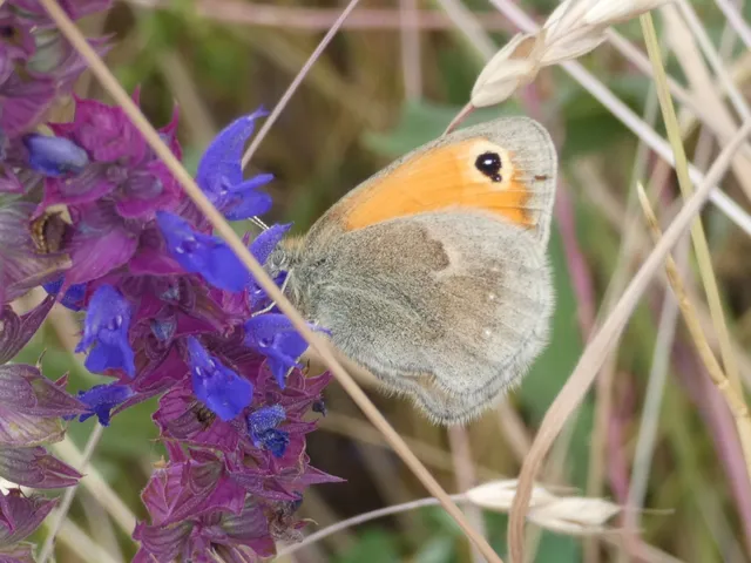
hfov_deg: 13.4
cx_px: 376
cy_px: 282
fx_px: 3189
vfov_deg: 10.1
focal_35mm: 147
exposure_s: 1/80
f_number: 5.4
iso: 125
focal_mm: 26.3
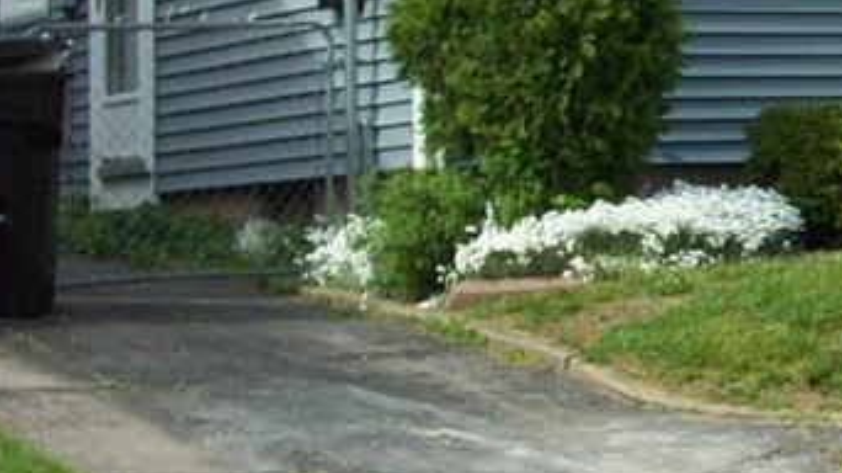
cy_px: -140
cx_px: 1233
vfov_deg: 6.9
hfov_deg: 11.9
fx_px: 3861
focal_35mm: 173
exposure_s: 1/409
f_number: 3.6
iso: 80
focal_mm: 8.8
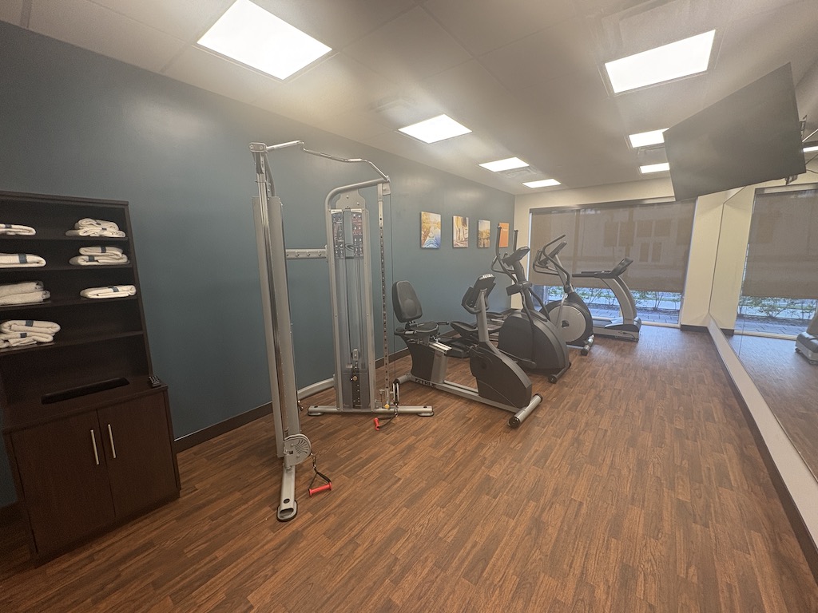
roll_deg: +1.6
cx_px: 409
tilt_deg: -10.0
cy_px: 306
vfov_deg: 85.7
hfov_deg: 102.1
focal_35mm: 14
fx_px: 331
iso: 200
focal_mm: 2.22
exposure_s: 1/60
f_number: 2.2
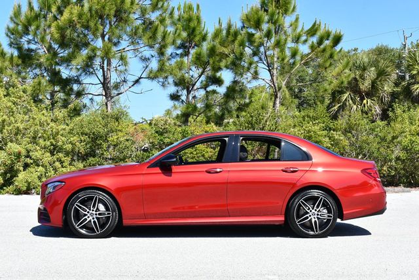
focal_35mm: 56
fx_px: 652
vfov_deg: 24.2
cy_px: 140
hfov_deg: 35.6
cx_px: 210
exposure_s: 1/250
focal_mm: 28
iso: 180
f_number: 8
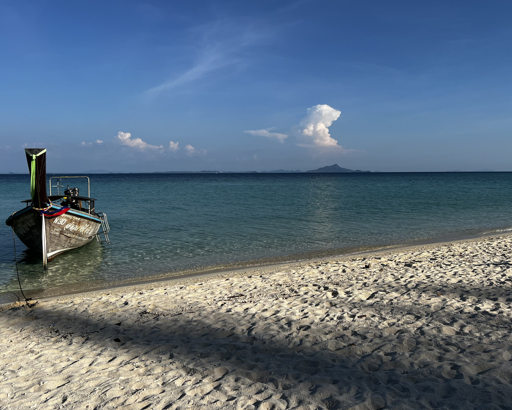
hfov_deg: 58.8
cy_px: 184
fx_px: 455
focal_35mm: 30
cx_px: 264
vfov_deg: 48.4
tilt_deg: -1.8
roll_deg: +0.4
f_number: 1.5
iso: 50
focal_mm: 5.7
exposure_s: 1/7463
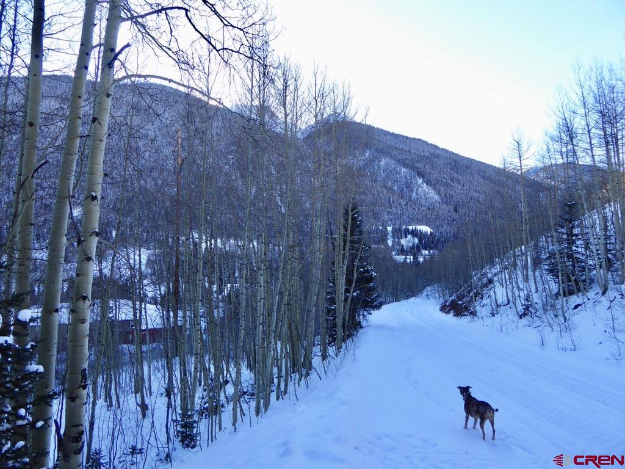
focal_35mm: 24
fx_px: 433
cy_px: 234
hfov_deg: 71.6
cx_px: 312
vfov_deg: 56.8
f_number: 3.3
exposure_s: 1/200
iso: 100
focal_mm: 4.3
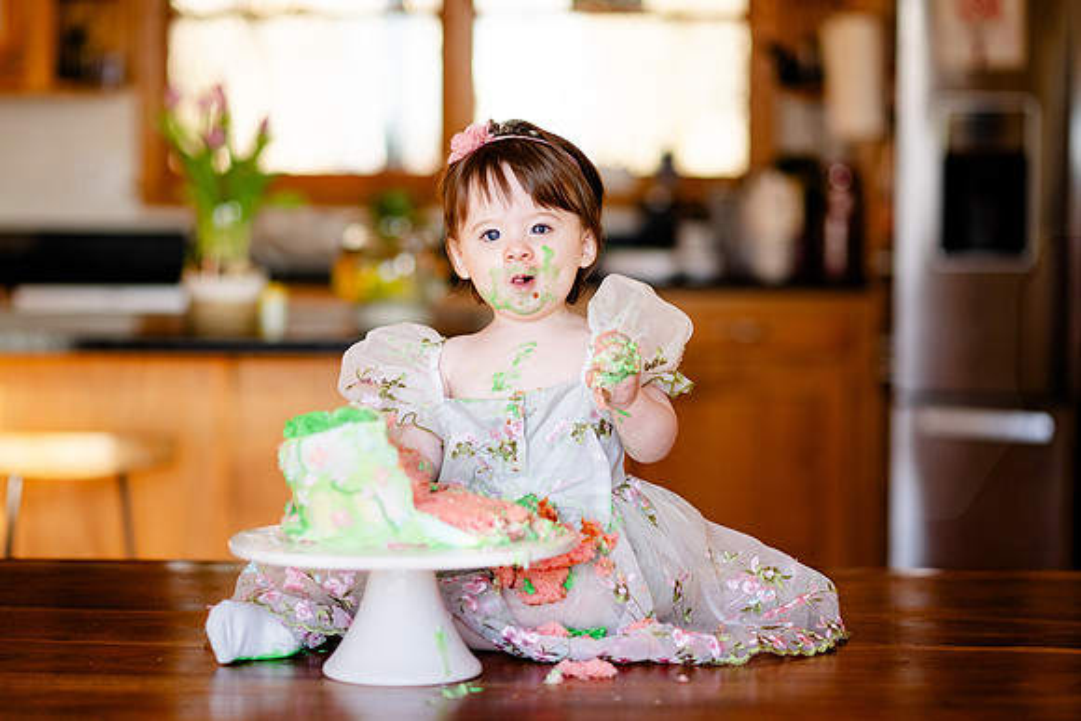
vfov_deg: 14.8
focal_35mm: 92
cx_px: 505
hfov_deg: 22.1
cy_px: 344
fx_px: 2768
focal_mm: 85
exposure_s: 1/500
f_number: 2.2
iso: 250
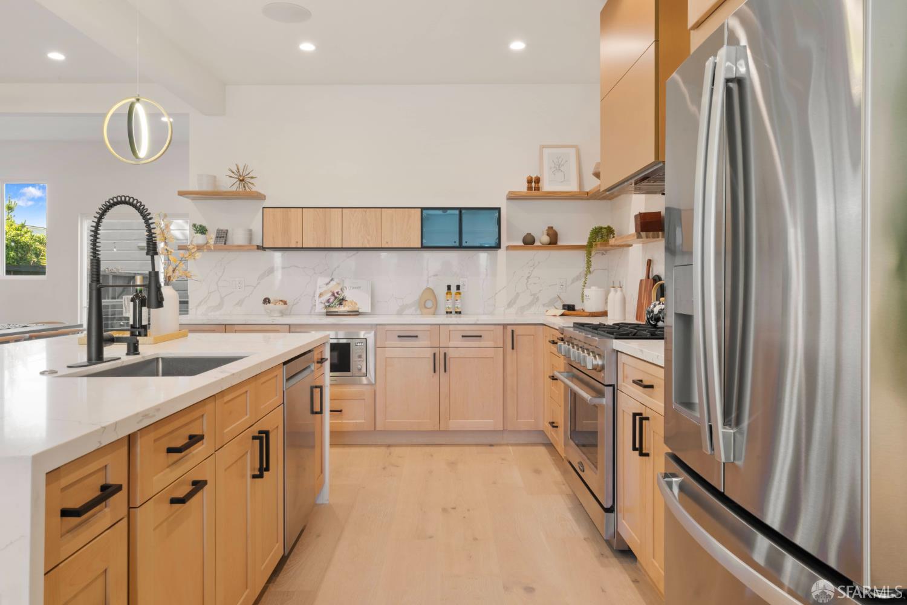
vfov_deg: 51.3
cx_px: 454
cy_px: 302
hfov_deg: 71.5
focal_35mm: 25
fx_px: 630
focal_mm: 25
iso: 400
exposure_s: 1/2
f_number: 16
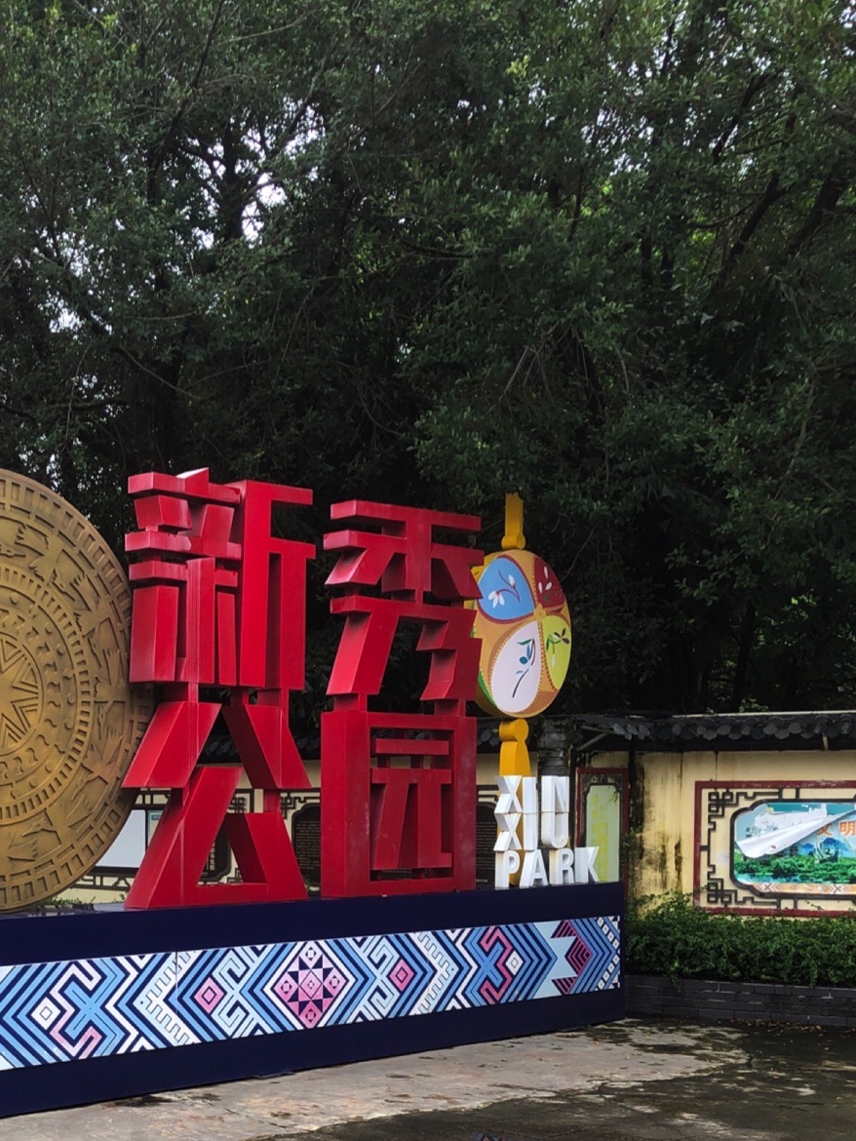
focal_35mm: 49
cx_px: 109
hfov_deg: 28.7
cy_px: 911
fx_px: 1615
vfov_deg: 37.5
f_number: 1.8
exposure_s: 1/271
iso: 20
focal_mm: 4
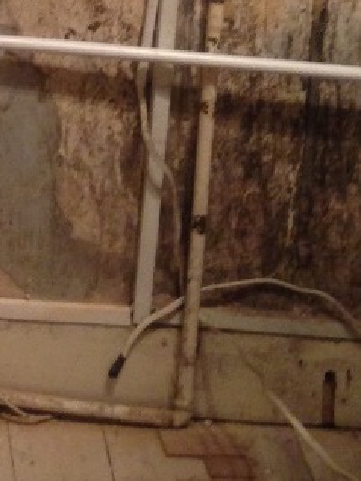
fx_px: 1737
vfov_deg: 14.7
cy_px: -237
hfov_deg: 11.1
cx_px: -291
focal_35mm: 125
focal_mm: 4.12
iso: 160
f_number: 2.4
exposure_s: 1/20
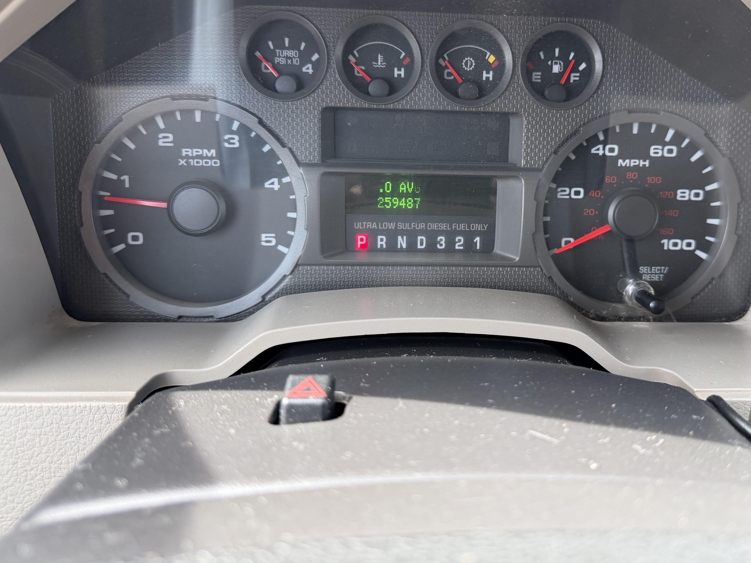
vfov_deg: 46.5
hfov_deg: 59.5
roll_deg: +0.0
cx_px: 451
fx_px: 651
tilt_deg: -31.2
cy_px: 227
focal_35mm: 30
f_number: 1.78
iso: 125
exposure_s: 1/190
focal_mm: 6.76
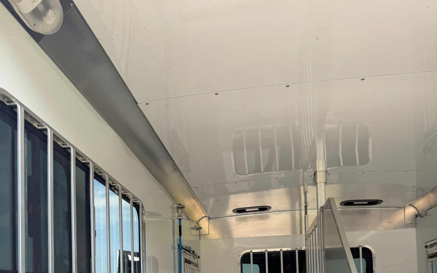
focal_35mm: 34
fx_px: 405
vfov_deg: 33.6
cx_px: 218
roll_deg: +3.2
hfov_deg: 56.7
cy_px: 281
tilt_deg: +3.6
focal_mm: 6.76
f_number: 1.78
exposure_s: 1/756
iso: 80
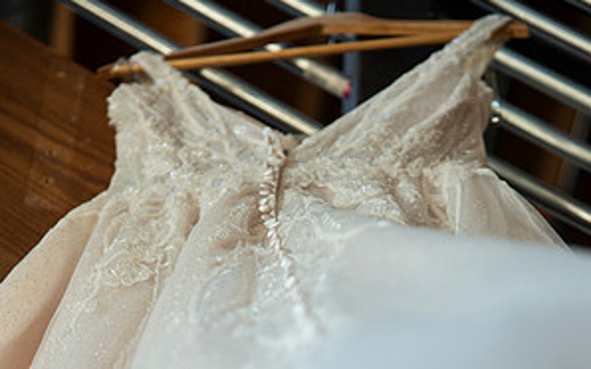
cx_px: 296
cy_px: 403
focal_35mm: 151
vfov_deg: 8.6
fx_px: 2431
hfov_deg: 13.9
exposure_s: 1/125
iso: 640
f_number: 4
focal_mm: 98
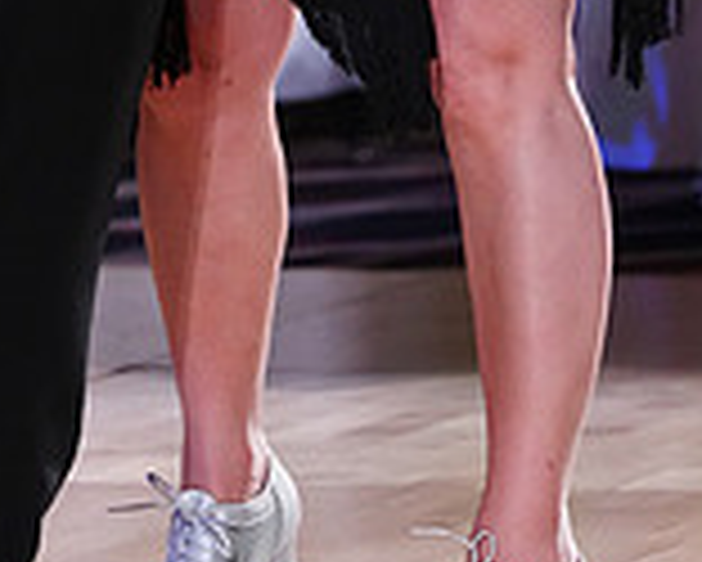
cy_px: -445
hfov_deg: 3.0
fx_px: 13368
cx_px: 115
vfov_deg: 2.4
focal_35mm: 643
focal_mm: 184
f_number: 4
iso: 3200
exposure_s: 1/320
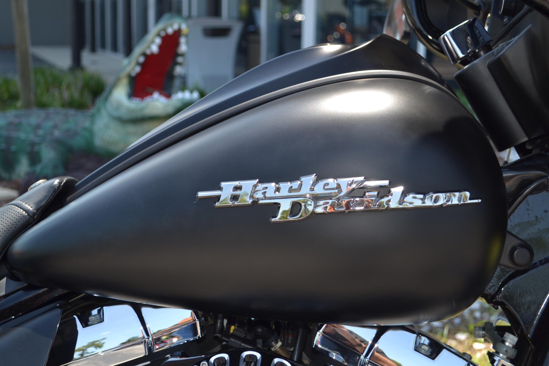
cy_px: 183
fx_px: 869
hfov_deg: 35.1
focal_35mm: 57
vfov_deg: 23.8
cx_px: 274
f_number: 5
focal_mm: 38
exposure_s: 1/160
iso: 100
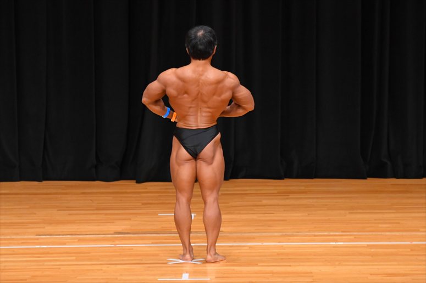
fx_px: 3548
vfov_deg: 4.6
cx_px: 213
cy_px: 142
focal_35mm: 300
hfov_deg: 6.9
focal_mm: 200
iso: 4000
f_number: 5.6
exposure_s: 1/400
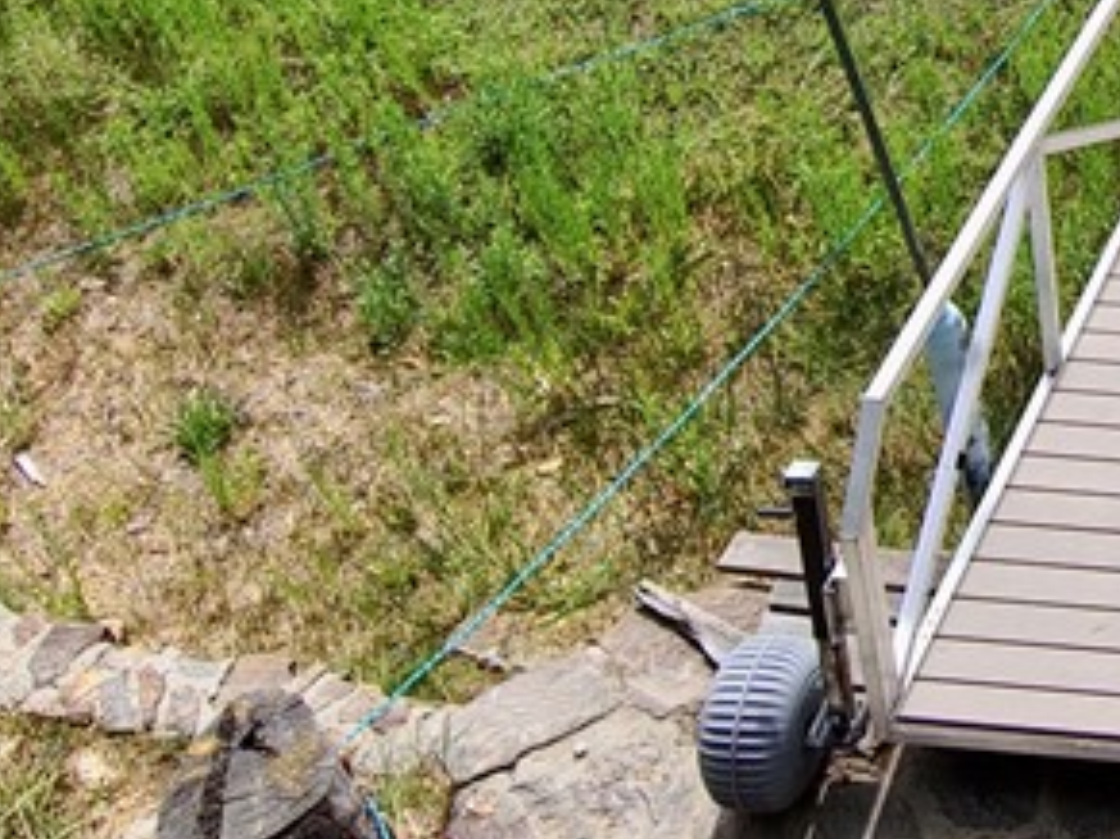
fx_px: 2393
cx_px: 1620
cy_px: -110
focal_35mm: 74
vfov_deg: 19.0
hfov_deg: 22.3
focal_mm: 3.7
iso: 100
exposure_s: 1/1182
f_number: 2.8
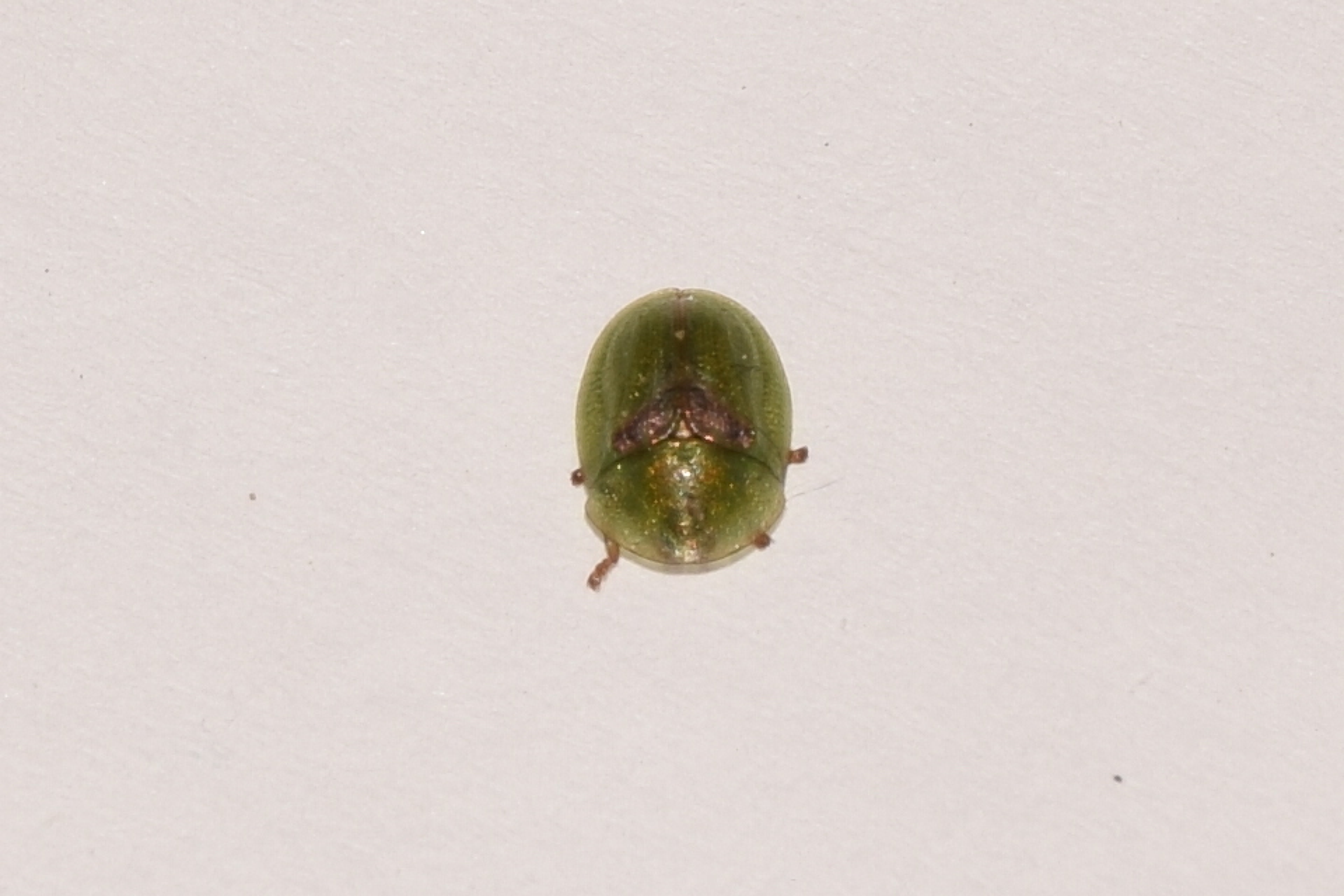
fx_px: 5600
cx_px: 672
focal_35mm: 150
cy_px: 448
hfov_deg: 13.7
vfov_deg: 9.1
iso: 100
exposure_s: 1/200
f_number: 16
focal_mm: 100
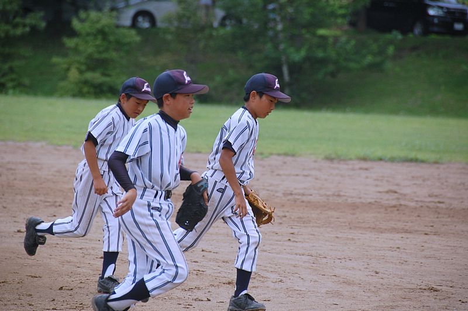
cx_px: 234
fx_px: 3312
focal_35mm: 255
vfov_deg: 5.4
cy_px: 156
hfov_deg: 8.1
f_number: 5.6
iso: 320
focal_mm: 170
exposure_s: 1/1000
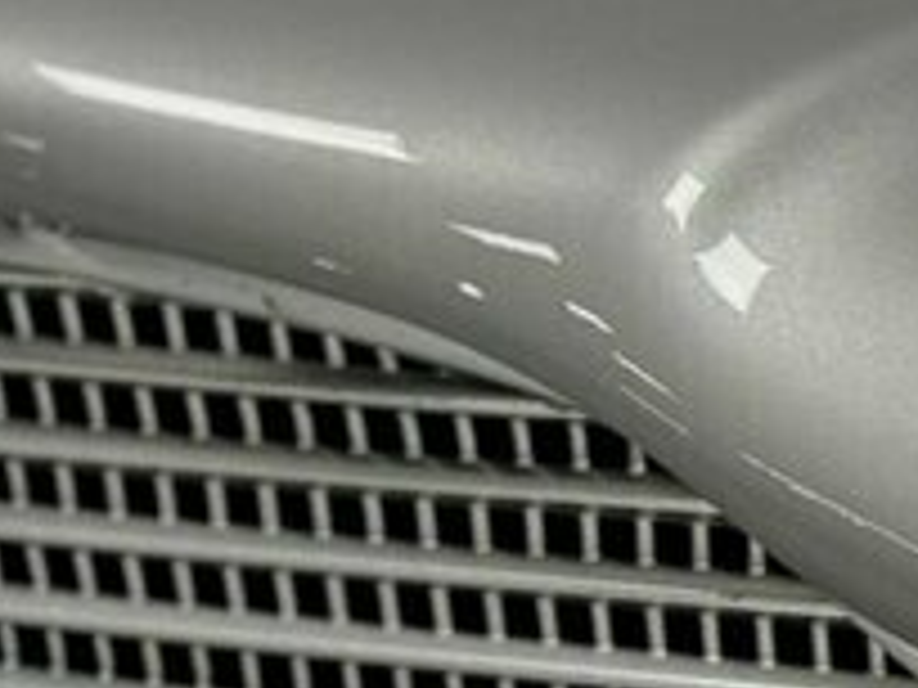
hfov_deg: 10.4
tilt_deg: -12.7
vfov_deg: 10.4
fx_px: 3739
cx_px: 2673
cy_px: 751
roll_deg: -3.5
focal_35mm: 141
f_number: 1.78
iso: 125
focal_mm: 6.76
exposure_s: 1/50
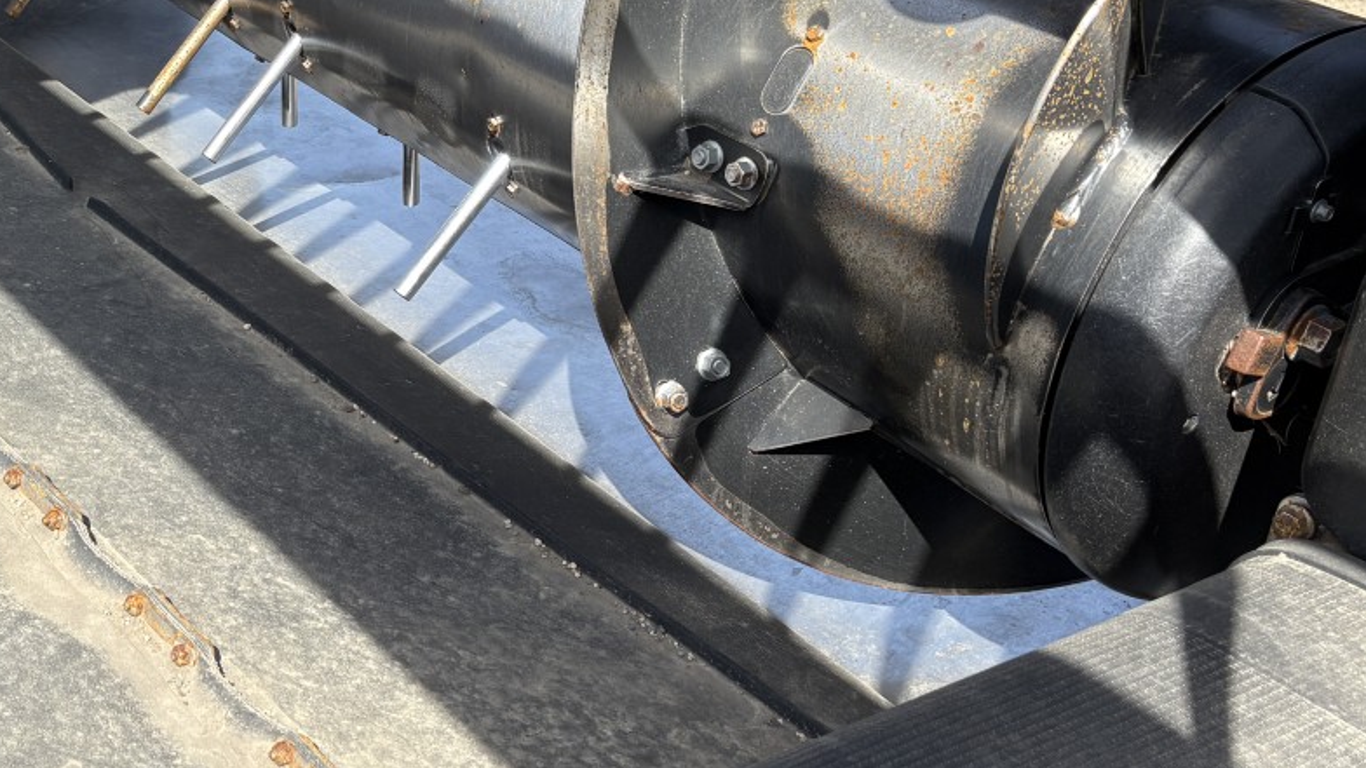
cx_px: 211
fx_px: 1883
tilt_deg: -27.8
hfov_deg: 37.9
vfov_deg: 22.8
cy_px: 185
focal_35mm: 52
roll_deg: -1.5
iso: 50
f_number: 1.6
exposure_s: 1/1155
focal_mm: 5.96
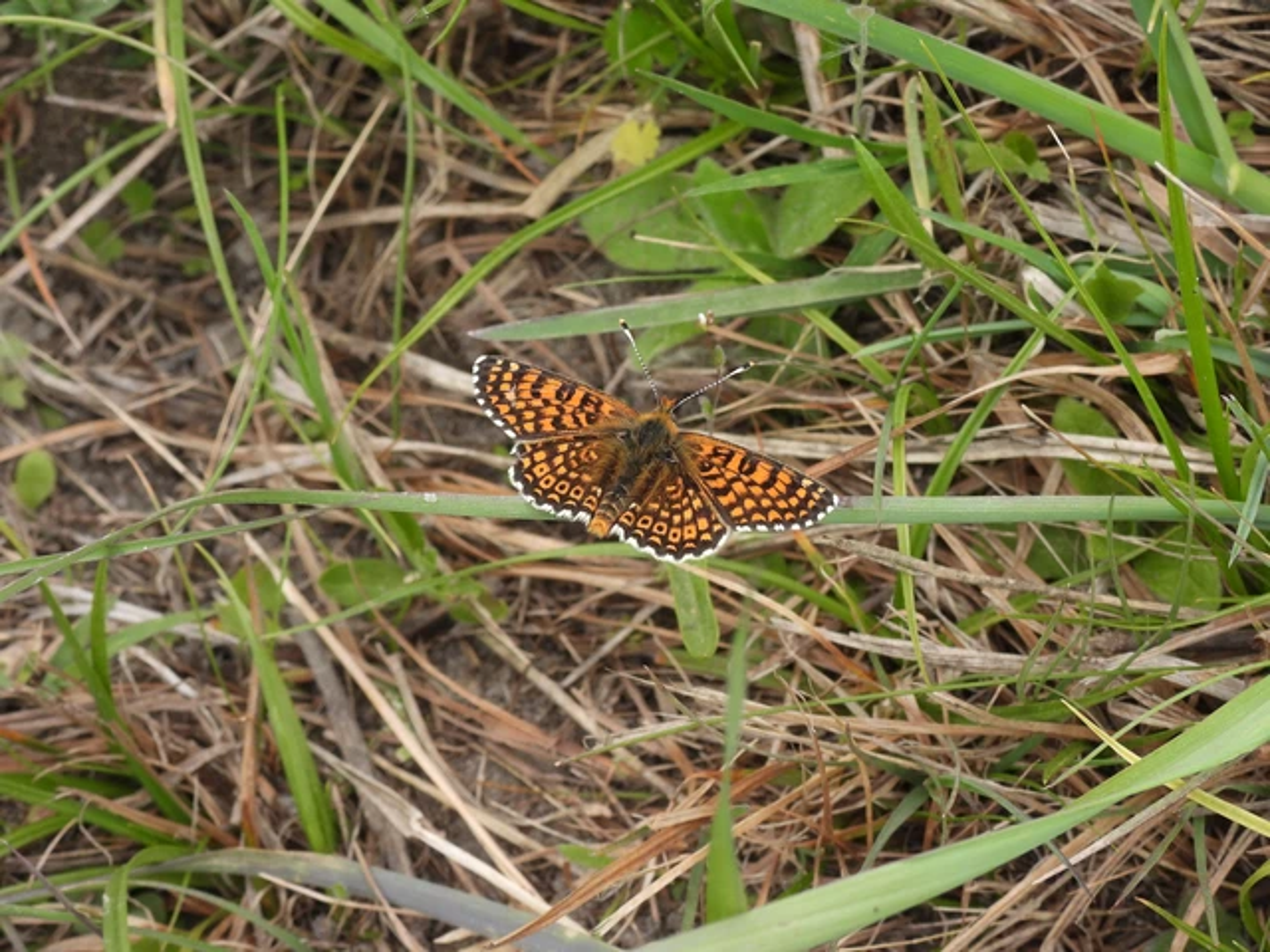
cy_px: 476
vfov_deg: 11.9
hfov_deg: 15.8
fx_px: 4586
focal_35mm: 125
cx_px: 635
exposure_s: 1/200
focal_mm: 22.3
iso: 100
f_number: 5
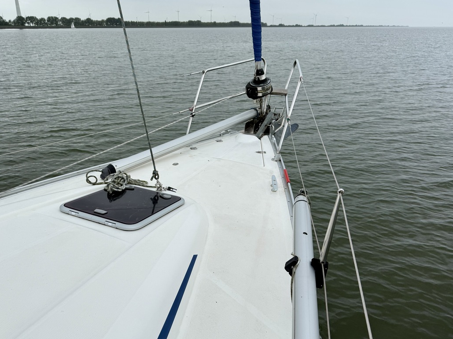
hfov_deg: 63.2
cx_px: 197
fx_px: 366
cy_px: 193
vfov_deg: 49.6
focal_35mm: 28
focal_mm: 6.76
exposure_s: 1/2801
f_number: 1.78
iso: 80
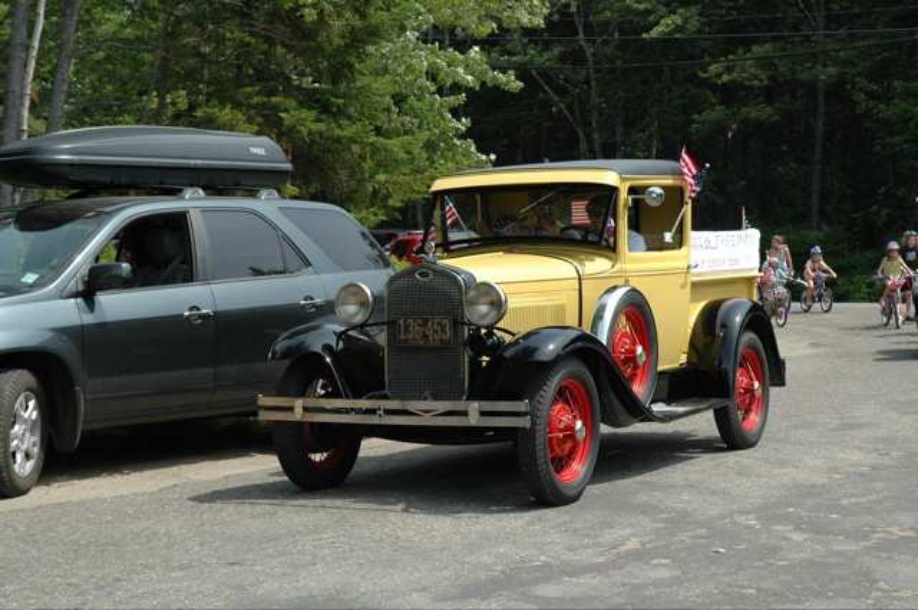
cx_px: 459
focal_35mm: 69
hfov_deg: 29.3
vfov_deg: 19.7
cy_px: 305
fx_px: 1757
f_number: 8
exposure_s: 1/250
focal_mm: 46
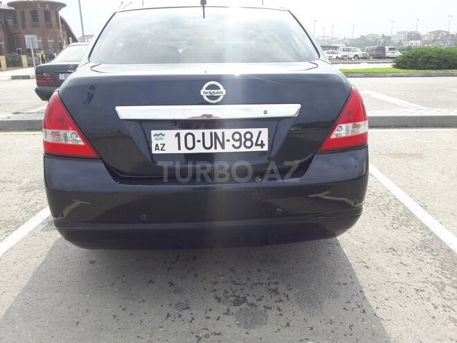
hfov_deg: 63.4
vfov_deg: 49.7
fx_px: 370
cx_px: 228
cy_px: 172
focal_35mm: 28
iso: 40
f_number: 1.9
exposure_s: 1/519
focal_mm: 3.7
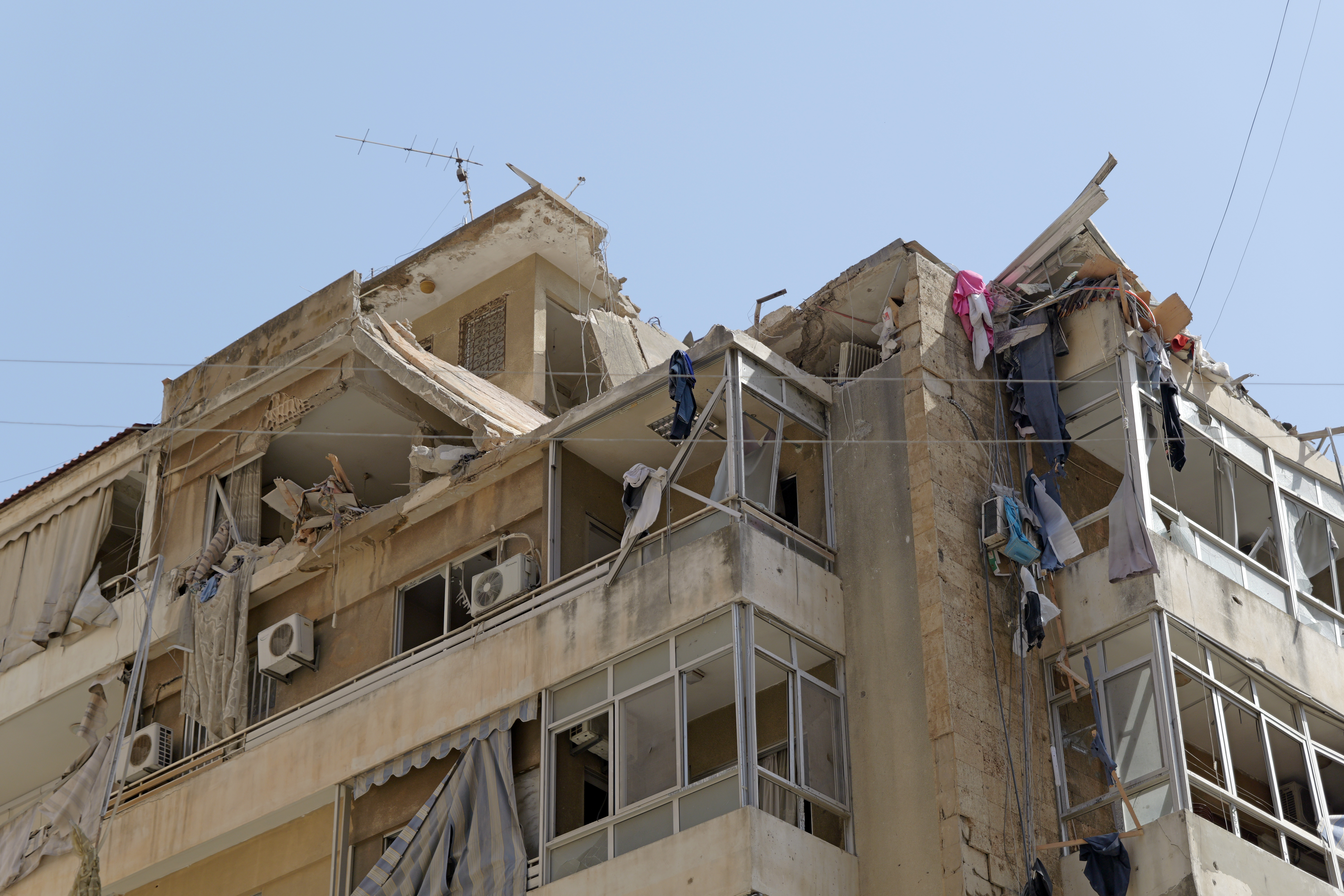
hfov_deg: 27.3
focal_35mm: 74
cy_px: 448
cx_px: 672
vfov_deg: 18.4
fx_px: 2762
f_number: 4
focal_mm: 74
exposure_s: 1/1300
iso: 200
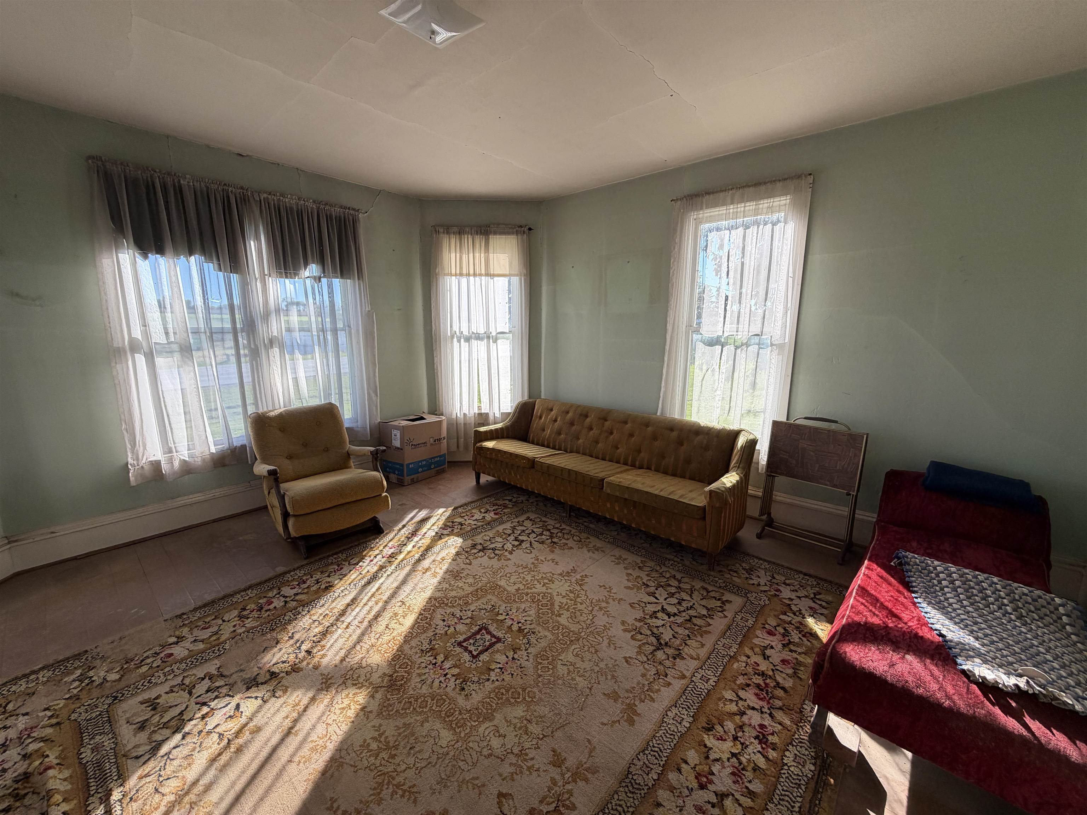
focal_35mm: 14
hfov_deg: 102.1
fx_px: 440
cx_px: 544
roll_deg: +0.4
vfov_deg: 85.7
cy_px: 408
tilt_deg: -10.9
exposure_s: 1/202
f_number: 2.2
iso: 64
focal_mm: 2.22
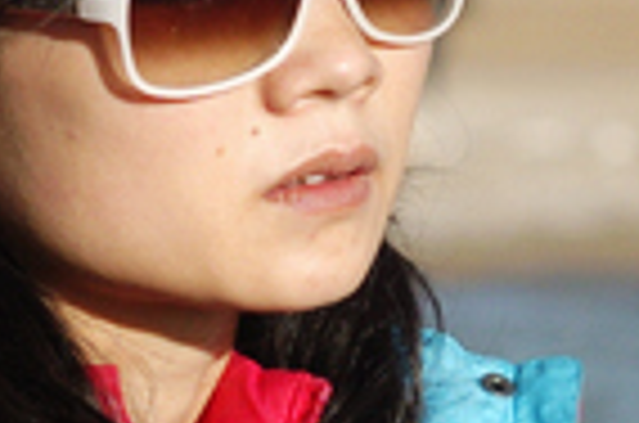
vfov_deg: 2.2
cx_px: 945
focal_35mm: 629
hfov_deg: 3.3
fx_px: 11148
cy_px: 538
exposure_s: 1/800
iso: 200
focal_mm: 85
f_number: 6
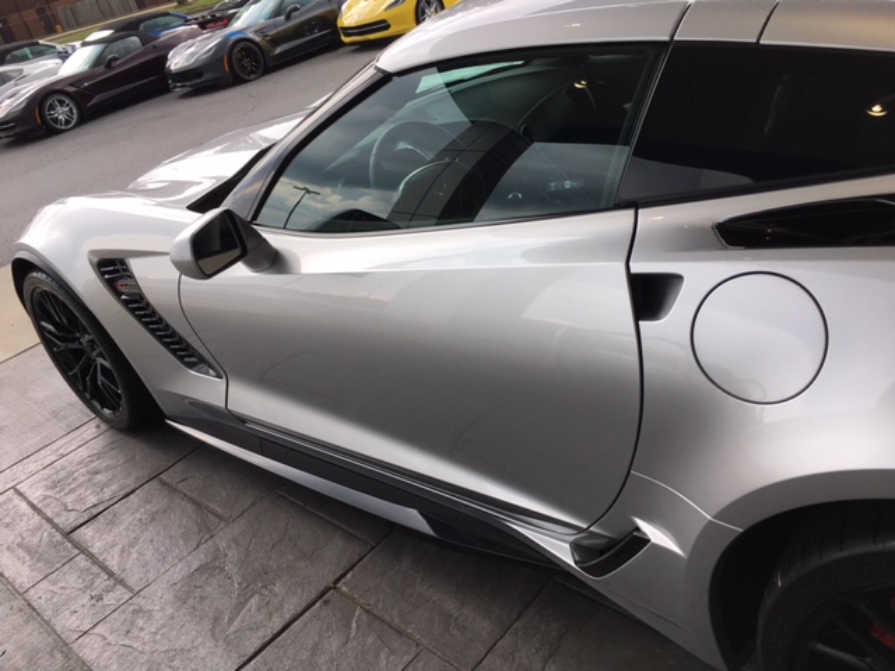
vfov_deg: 48.2
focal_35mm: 29
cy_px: 336
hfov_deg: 61.7
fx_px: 750
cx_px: 448
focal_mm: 4.15
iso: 25
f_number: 2.2
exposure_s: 1/342
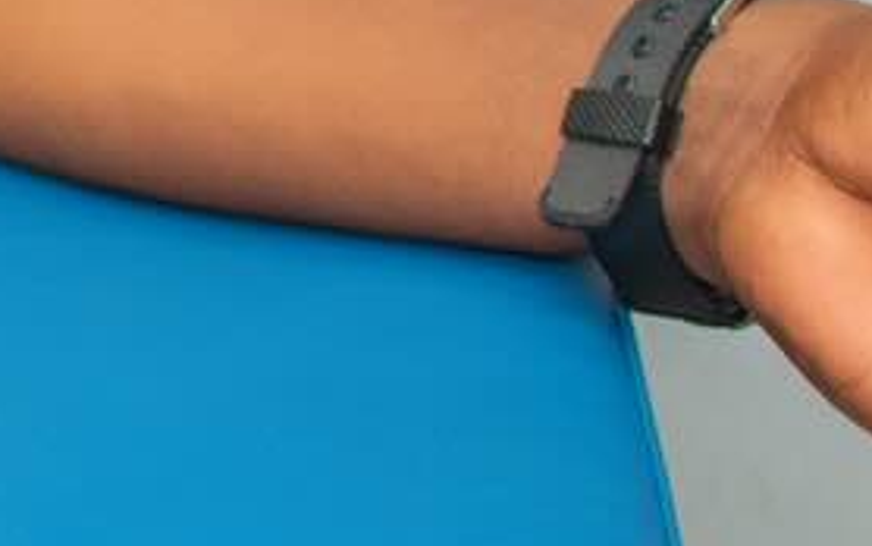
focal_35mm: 370
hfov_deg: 5.4
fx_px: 8785
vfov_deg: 3.5
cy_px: -527
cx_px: -1575
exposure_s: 1/80
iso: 400
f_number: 3.5
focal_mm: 35
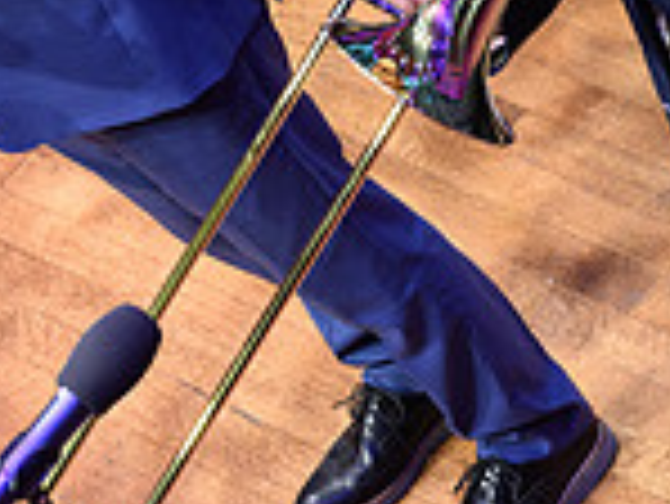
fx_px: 7613
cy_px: -358
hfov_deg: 5.0
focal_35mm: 393
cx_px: -162
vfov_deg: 3.8
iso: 1600
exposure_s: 1/125
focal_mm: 105
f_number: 5.6
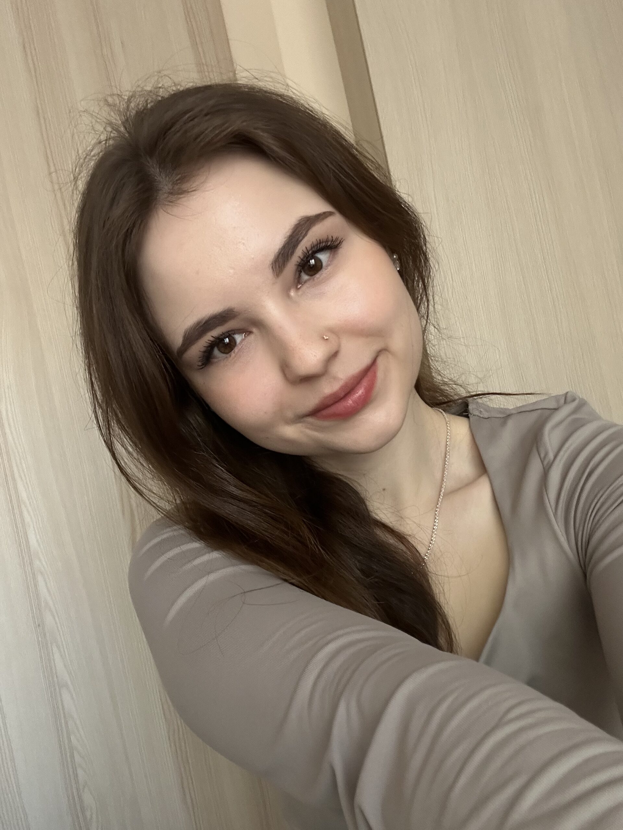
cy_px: 415
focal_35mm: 30
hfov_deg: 46.8
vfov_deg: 60.0
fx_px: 720
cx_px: 312
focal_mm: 2.69
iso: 250
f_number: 1.9
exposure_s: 1/60
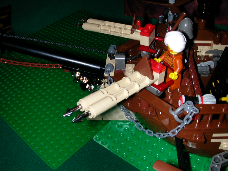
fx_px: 270
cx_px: 121
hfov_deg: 45.7
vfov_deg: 35.1
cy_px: 84
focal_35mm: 41
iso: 100
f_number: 4.5
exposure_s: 1/59.9
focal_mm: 5.6
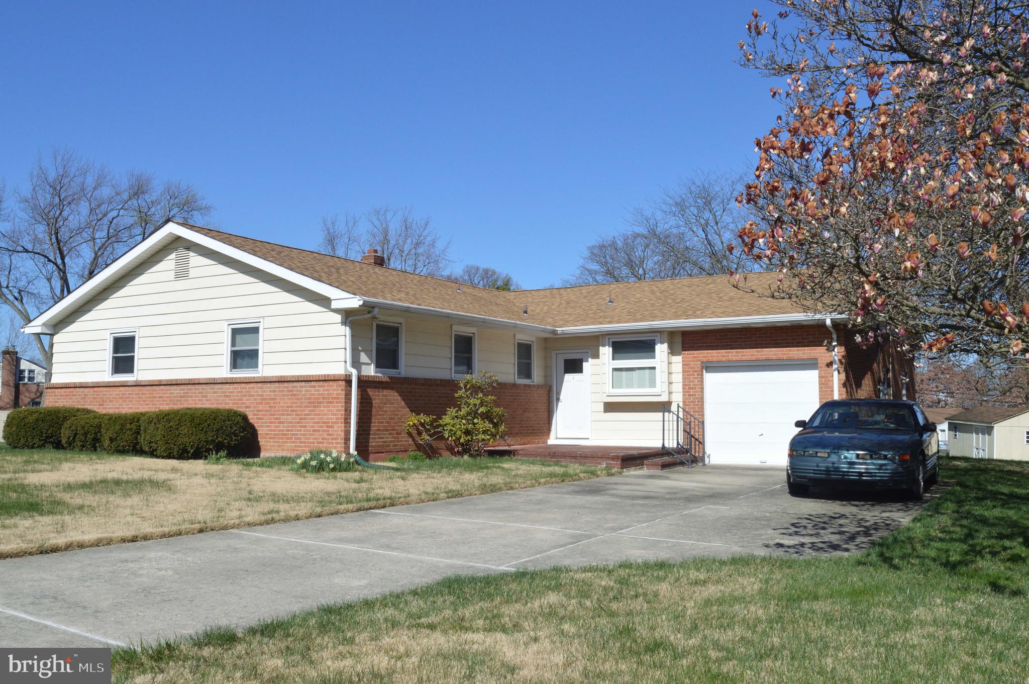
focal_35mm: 33
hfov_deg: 57.3
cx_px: 514
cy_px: 342
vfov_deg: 39.9
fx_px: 942
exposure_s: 1/800
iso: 800
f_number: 14
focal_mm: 22
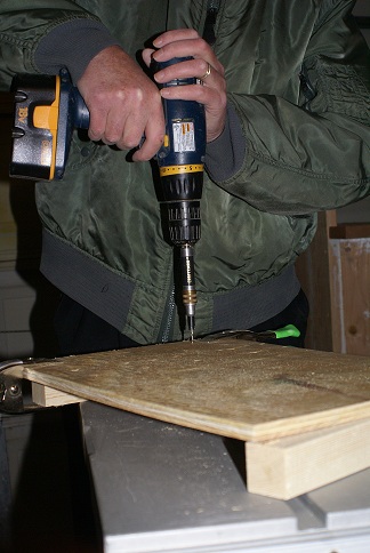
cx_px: 185
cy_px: 276
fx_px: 807
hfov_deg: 25.8
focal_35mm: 52
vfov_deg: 37.8
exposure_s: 1/60
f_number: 5.6
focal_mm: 35
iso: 400
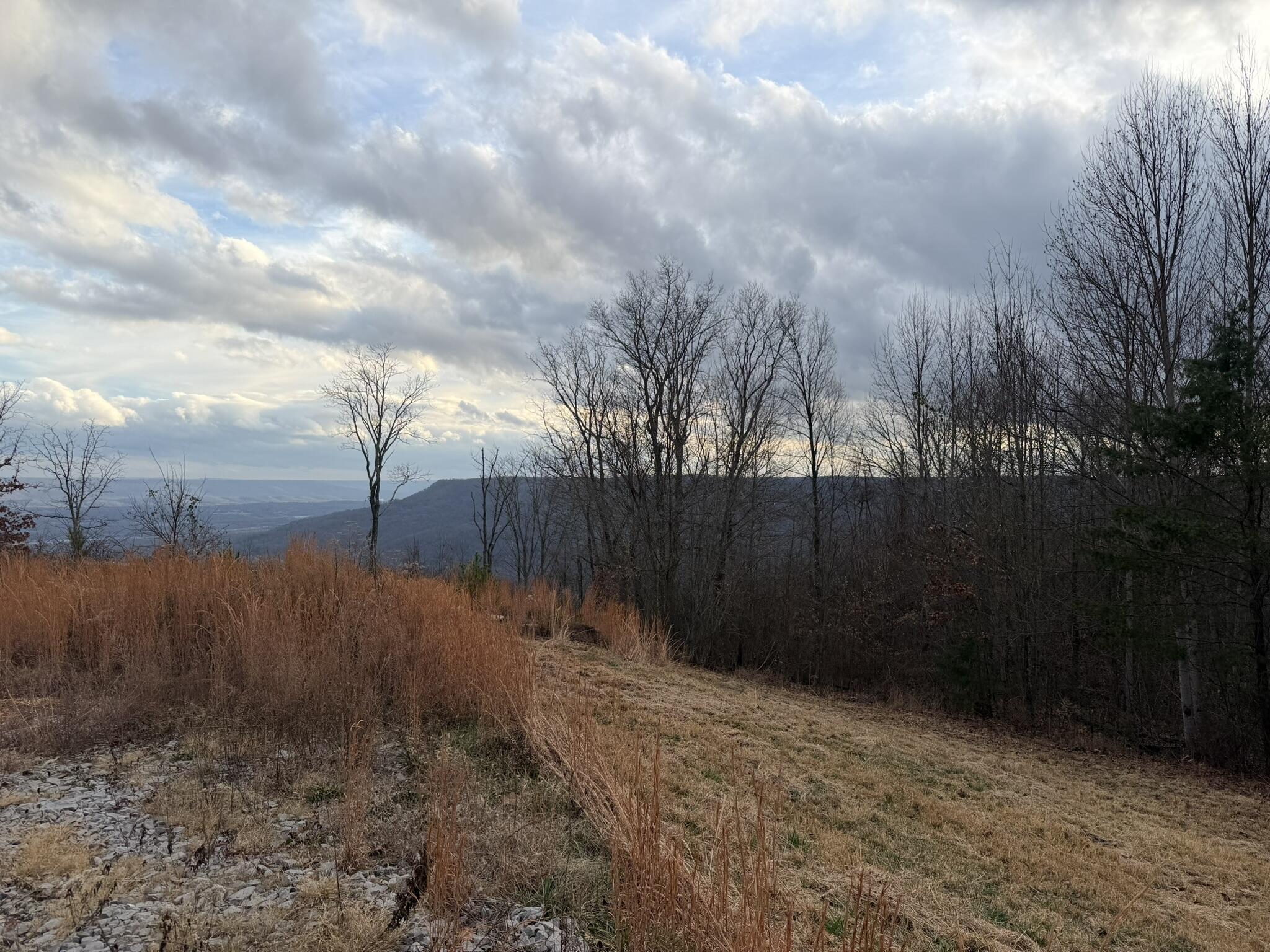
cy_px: 476
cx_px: 635
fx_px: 881
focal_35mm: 24
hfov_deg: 71.6
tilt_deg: +1.8
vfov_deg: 56.8
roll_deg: -1.0
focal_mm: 6.76
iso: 80
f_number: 1.78
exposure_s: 1/1901
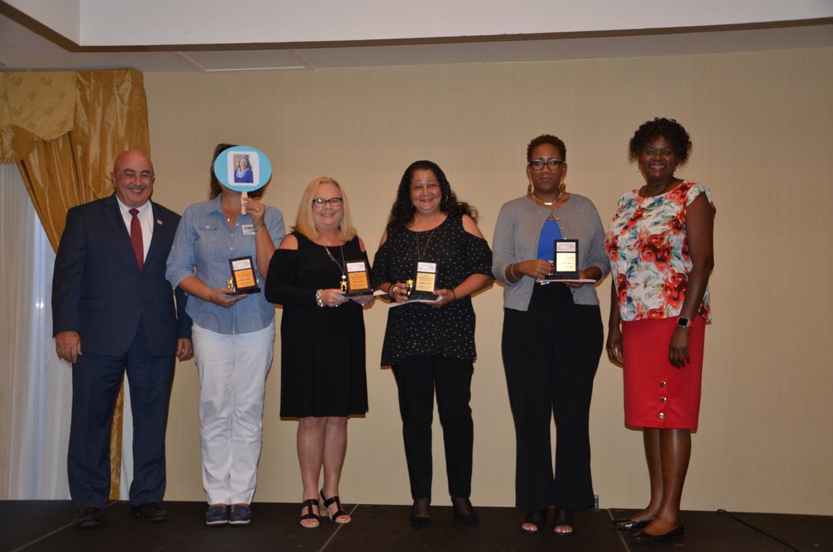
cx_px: 416
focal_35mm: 42
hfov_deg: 46.5
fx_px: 970
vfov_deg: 31.8
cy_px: 276
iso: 800
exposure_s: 1/60
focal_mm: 28
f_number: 4
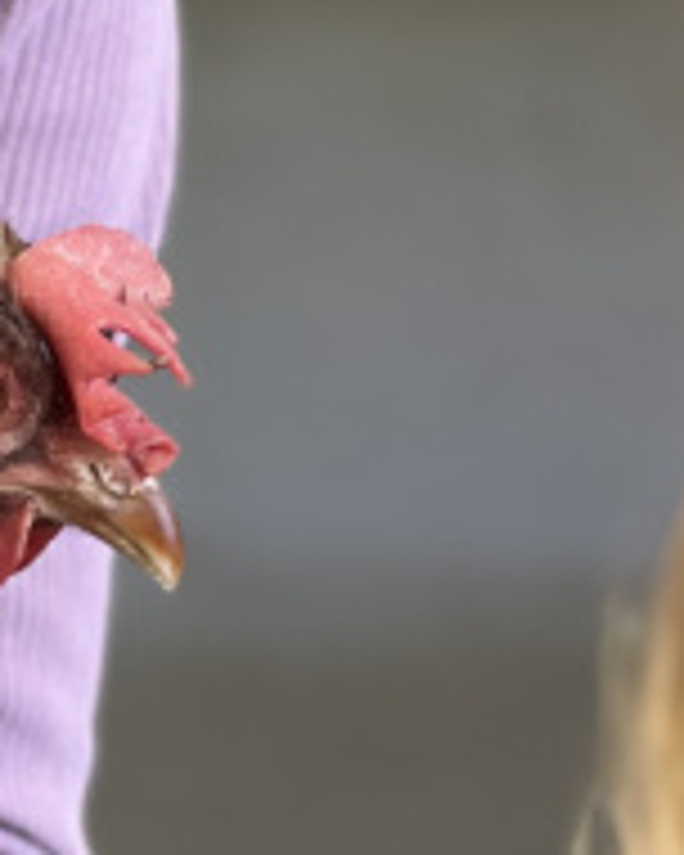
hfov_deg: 7.7
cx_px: -392
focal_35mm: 197
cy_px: 1152
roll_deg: -0.4
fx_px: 4985
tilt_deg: -28.5
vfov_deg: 9.6
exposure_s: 1/53
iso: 400
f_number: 1.78
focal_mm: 6.86
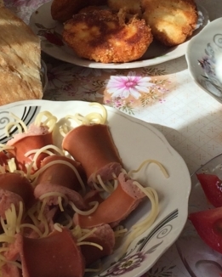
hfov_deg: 17.3
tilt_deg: -29.6
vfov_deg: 21.3
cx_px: 129
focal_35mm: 89
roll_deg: +1.1
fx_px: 731
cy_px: 61
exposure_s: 1/376
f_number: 2.2
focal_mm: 4.15
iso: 32
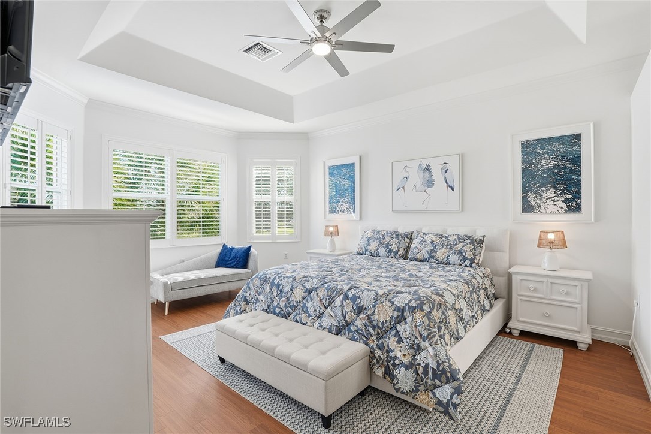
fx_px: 289
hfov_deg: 96.7
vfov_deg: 73.7
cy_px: 217
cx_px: 326
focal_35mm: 16
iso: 400
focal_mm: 16
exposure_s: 1/640
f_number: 9
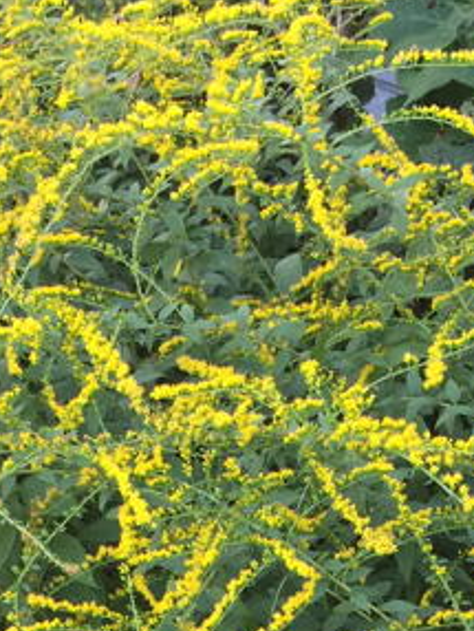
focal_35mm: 81
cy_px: 785
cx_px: 146
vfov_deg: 22.0
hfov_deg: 18.2
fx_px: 1477
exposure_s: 1/40
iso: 32
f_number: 2.2
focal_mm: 4.15
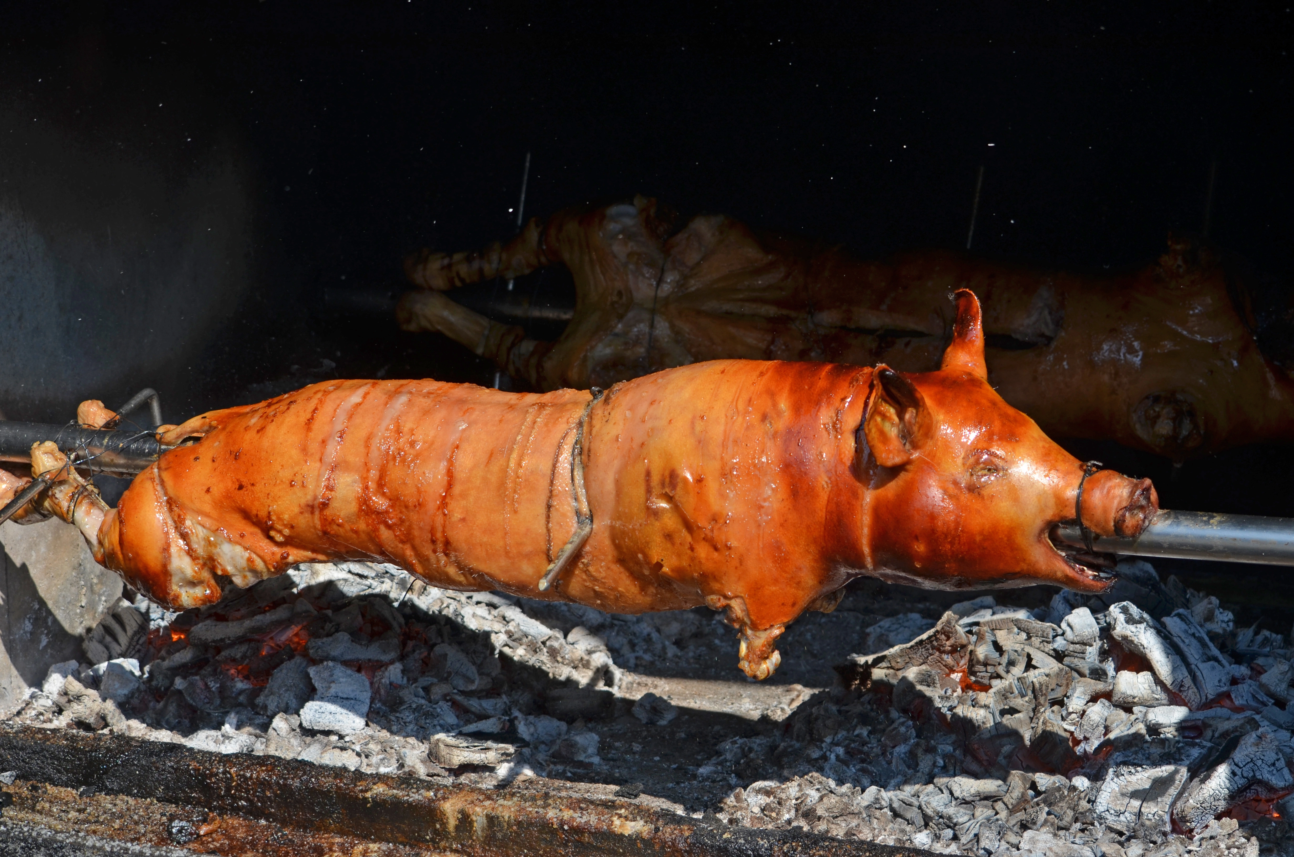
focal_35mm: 82
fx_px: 2959
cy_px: 428
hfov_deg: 24.7
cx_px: 647
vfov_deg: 16.5
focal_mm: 55
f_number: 7.1
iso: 100
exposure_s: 1/500
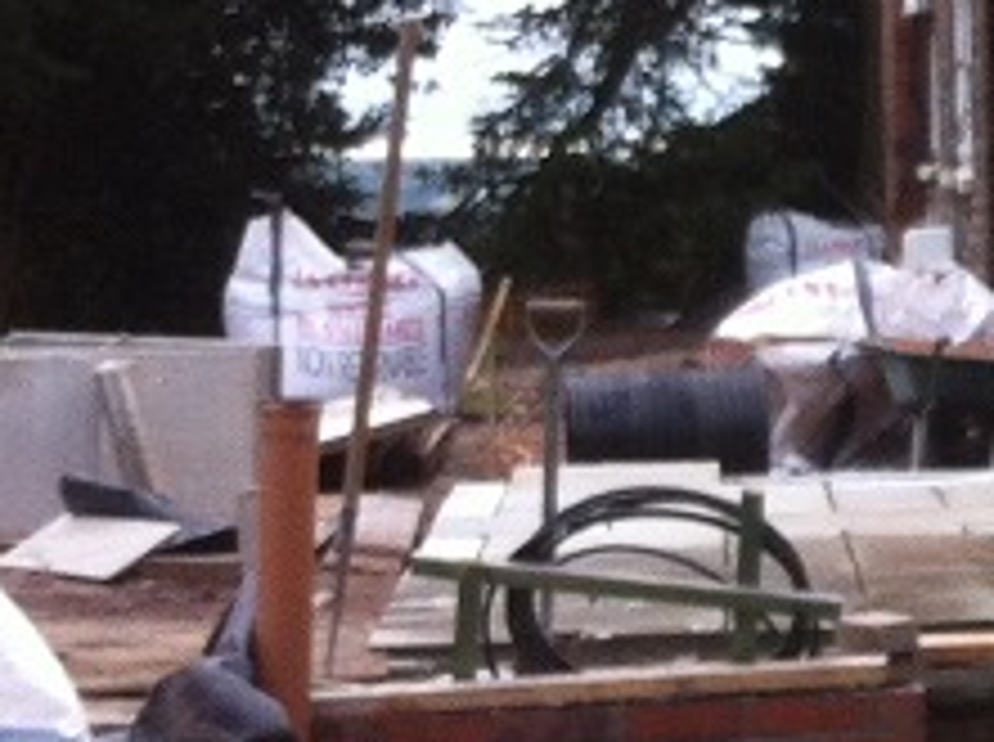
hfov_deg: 9.3
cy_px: 171
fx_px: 5447
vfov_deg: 7.8
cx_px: 2442
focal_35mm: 190
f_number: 2.8
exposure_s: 1/241
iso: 80
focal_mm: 3.85
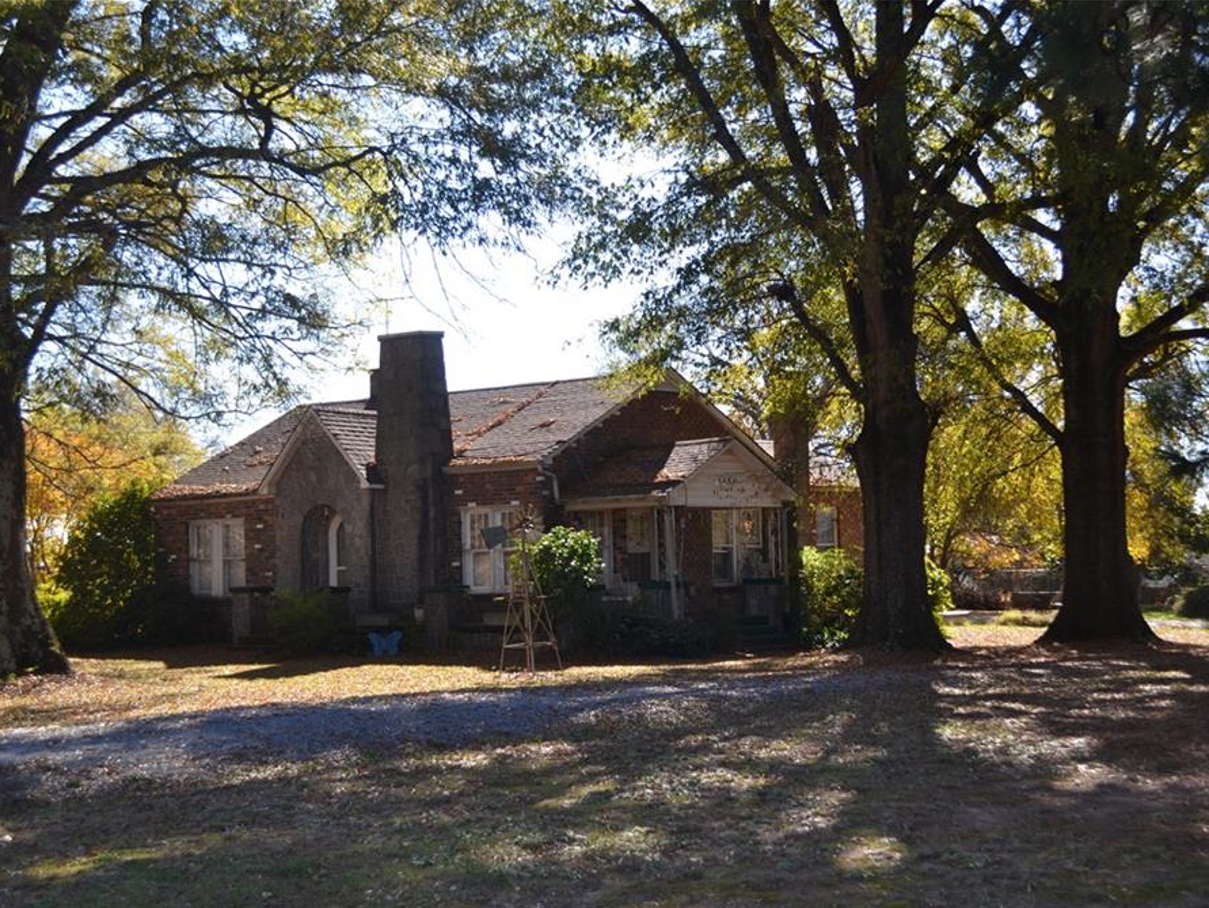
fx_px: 1852
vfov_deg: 27.5
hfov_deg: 36.2
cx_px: 623
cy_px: 461
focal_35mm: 53
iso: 100
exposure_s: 1/160
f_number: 4.8
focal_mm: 32
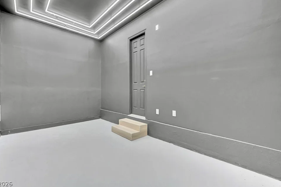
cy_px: 88
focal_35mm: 15
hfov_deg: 100.3
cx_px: 133
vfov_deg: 77.2
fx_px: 117
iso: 800
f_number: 9
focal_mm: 14
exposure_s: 1/15
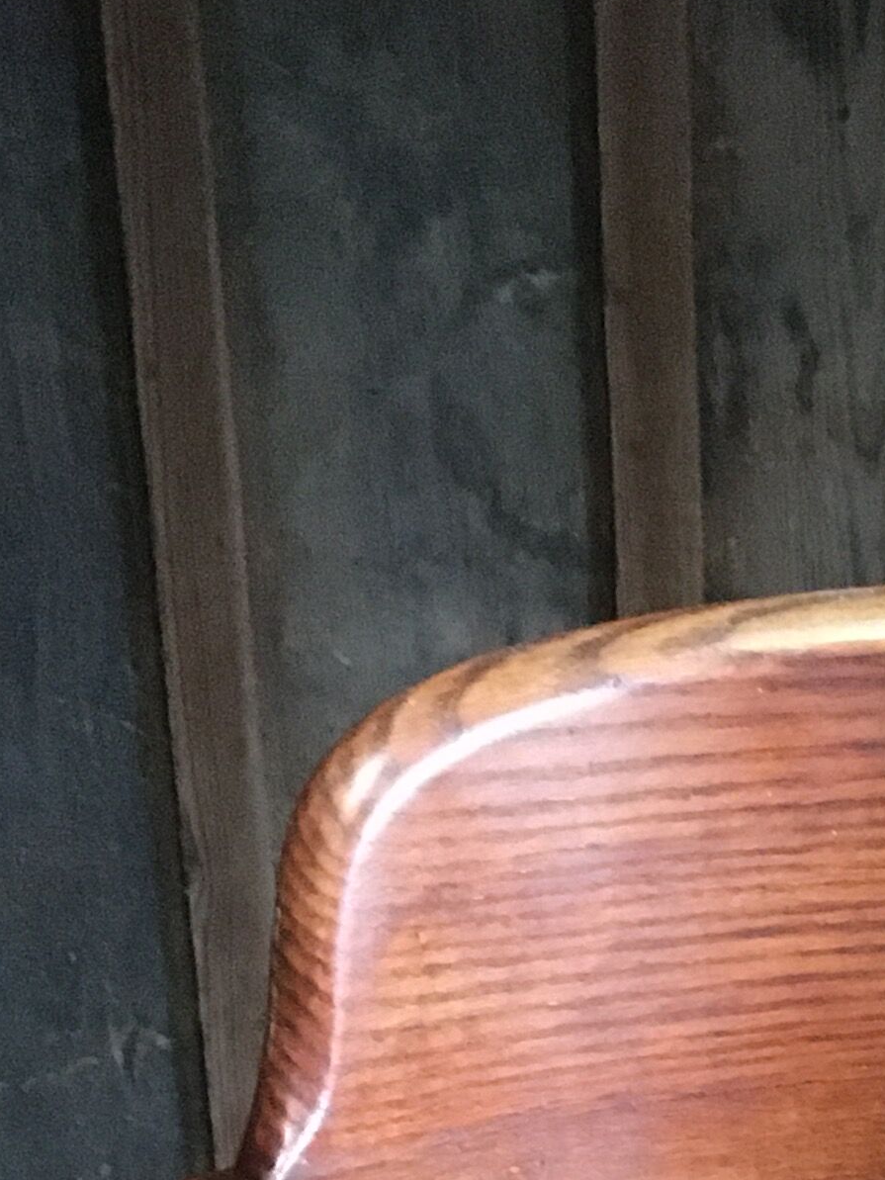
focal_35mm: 98
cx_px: 1300
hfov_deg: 14.2
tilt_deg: -26.7
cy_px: 1971
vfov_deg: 17.2
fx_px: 3340
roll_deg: -0.4
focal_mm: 4.15
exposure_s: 1/17
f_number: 2.2
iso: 320
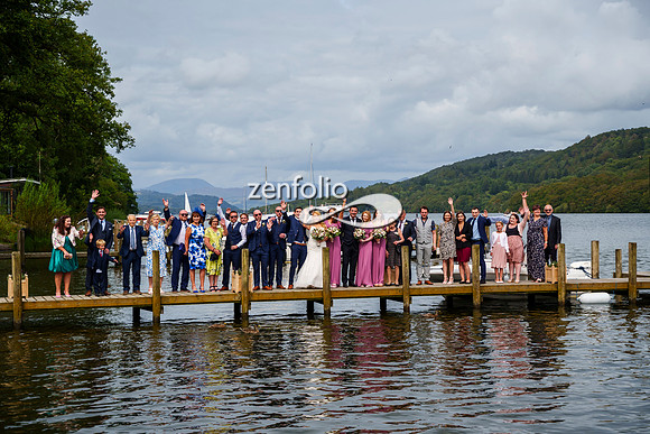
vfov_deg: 23.0
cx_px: 325
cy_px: 217
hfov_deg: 33.9
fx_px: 1065
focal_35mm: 59
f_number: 3.5
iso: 400
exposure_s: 1/8000
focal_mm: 59
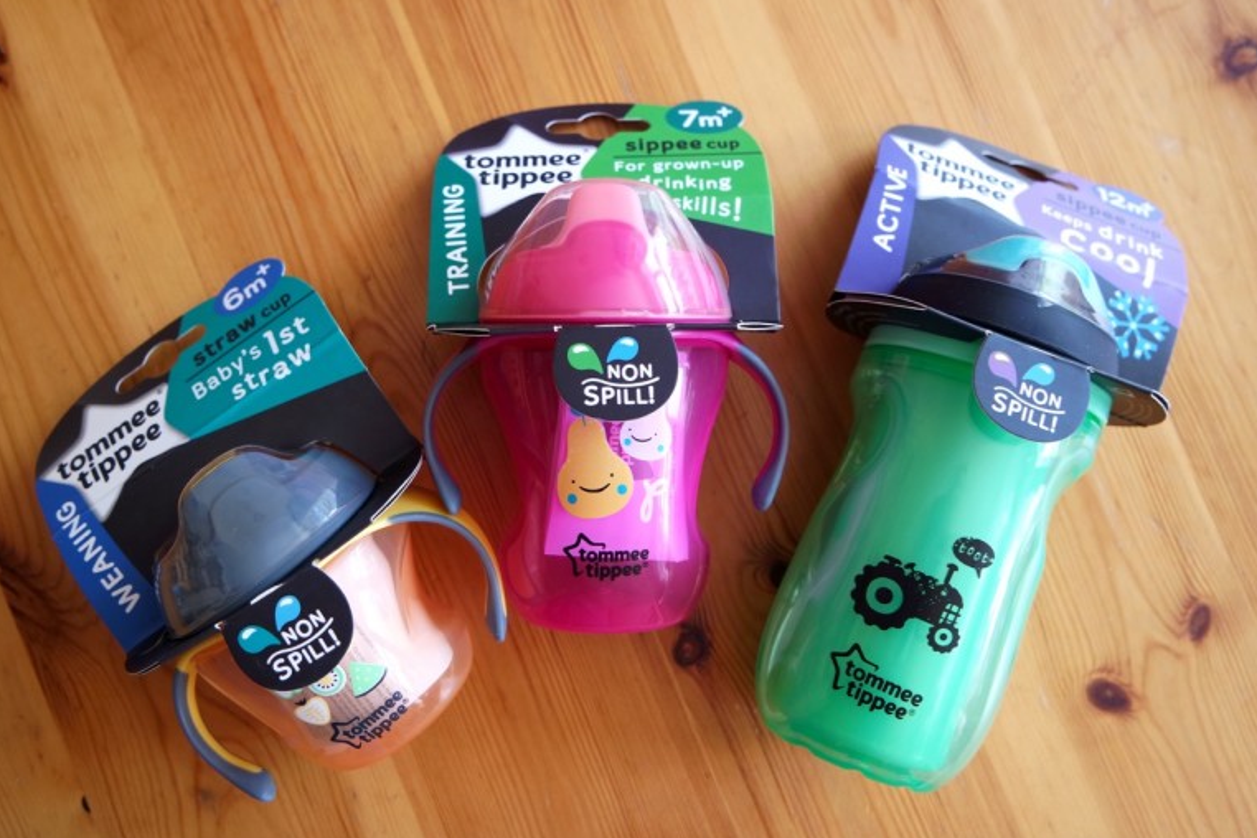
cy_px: 419
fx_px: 1152
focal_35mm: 33
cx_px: 612
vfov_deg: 40.0
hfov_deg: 57.2
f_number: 4
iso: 200
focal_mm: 21
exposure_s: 1/60
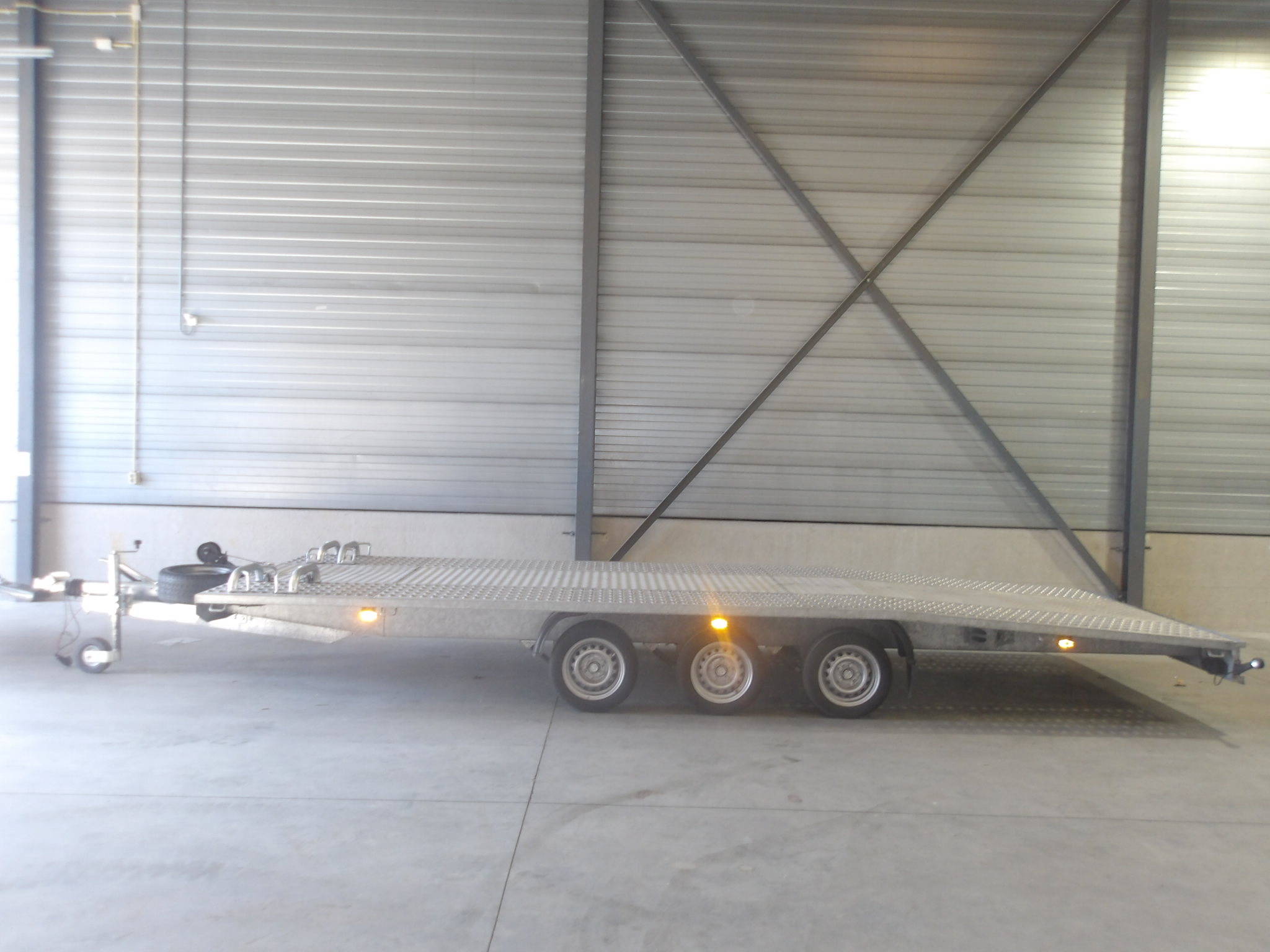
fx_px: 991
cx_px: 635
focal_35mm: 27
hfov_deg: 65.3
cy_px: 476
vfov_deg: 51.4
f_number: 3
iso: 200
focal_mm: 4.9
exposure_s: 1/19
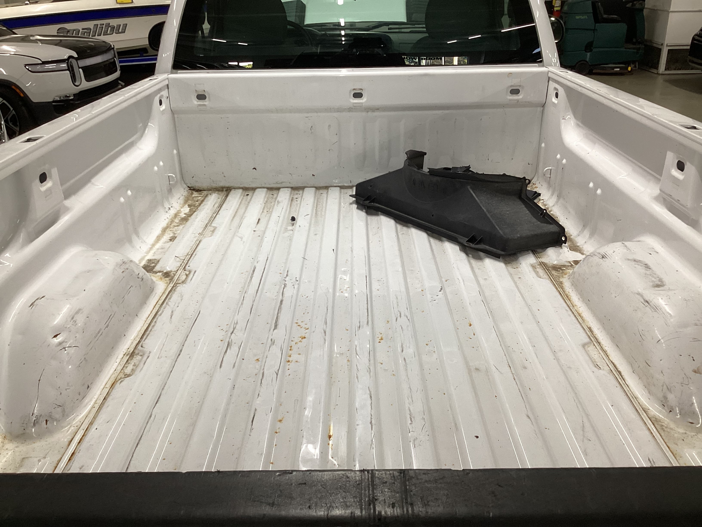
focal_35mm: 31
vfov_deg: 45.4
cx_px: 351
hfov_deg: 58.4
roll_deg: +0.2
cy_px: 264
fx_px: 629
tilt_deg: -25.5
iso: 80
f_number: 2.4
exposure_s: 1/50
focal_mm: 3.3
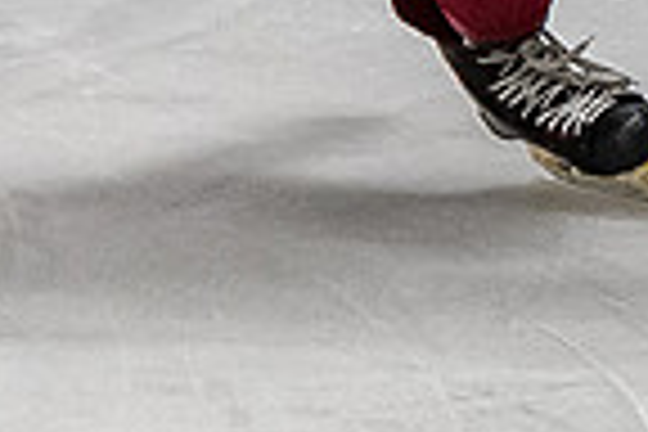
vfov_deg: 1.4
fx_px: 17549
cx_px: -95
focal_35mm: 975
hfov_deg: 2.1
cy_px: -340
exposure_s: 1/800
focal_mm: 95
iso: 1600
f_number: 3.2
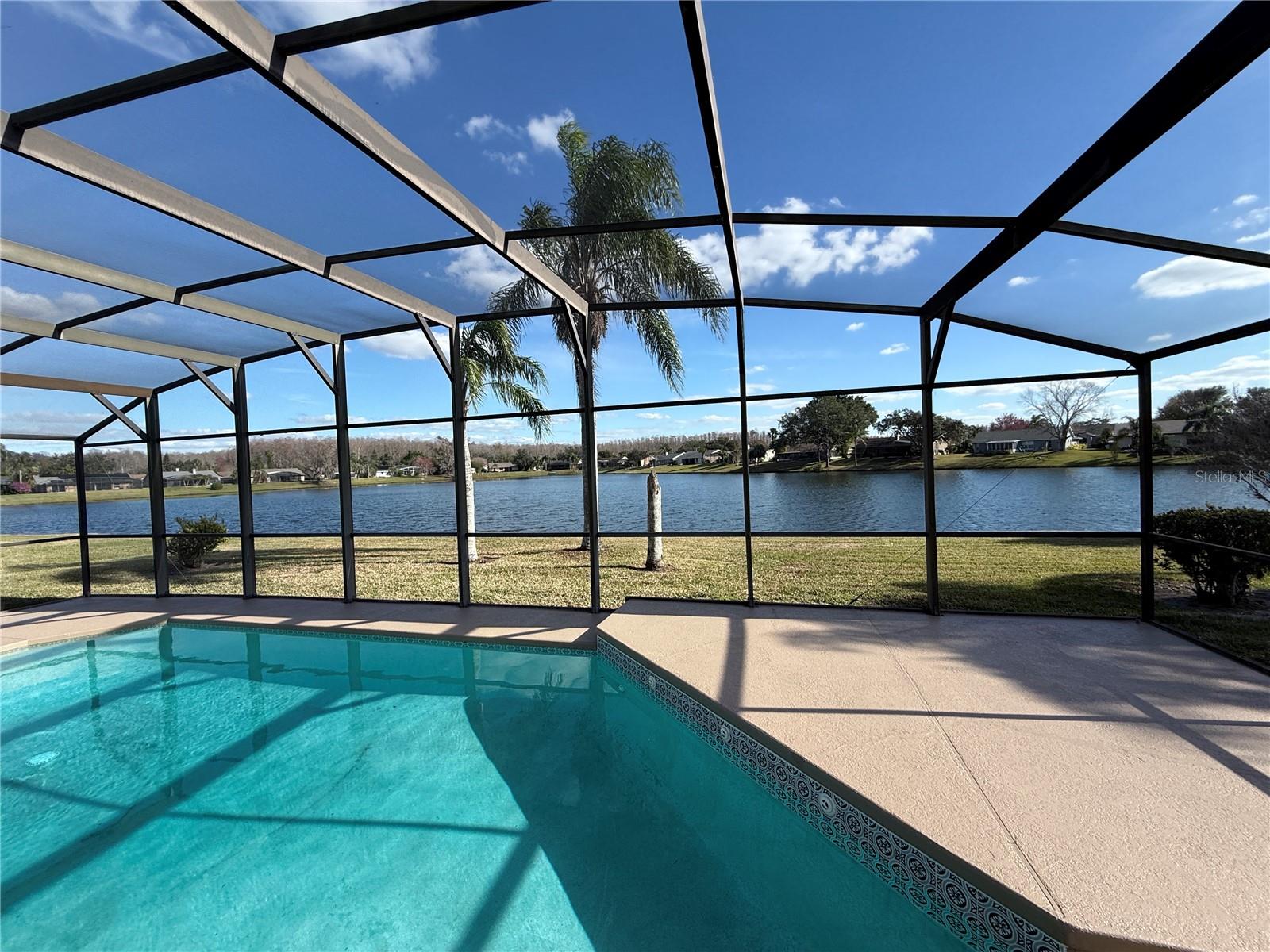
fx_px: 514
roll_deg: +2.3
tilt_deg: -1.2
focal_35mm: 14
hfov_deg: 102.1
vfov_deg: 85.7
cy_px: 476
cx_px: 635
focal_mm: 2.22
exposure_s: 1/1211
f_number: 2.2
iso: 50
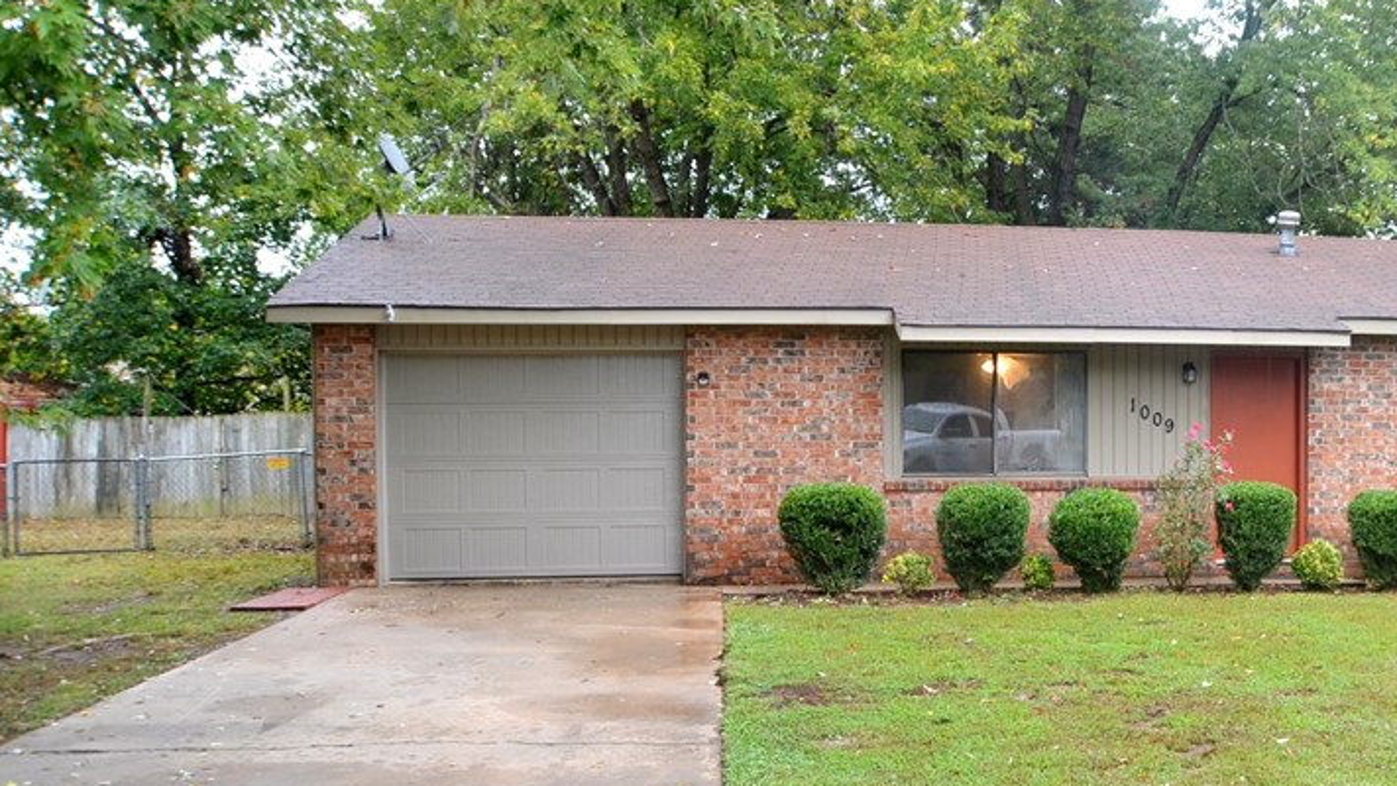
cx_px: 1054
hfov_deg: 41.6
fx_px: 1778
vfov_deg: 24.9
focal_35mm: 48
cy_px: 467
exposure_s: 1/90
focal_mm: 20
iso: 400
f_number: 4.8
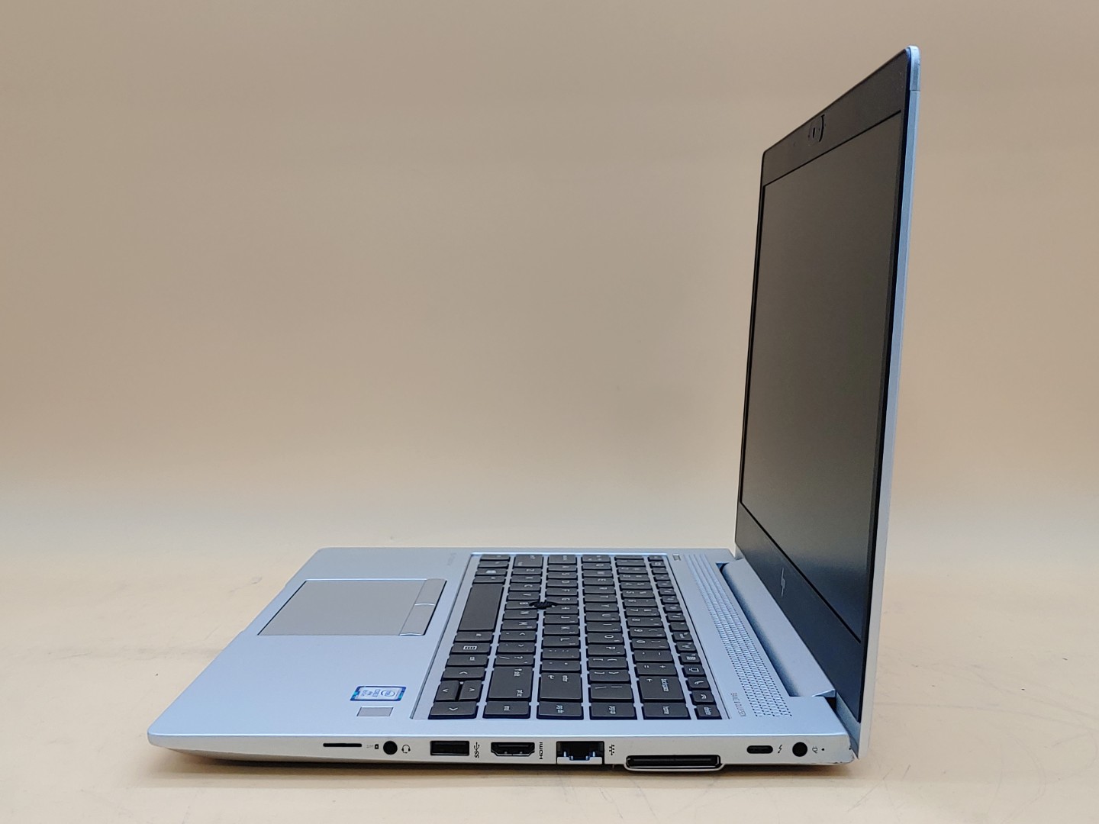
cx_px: 550
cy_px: 412
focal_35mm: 41
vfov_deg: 35.1
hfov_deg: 45.8
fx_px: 1302
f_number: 1.8
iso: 50
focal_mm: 4.36
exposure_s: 1/136
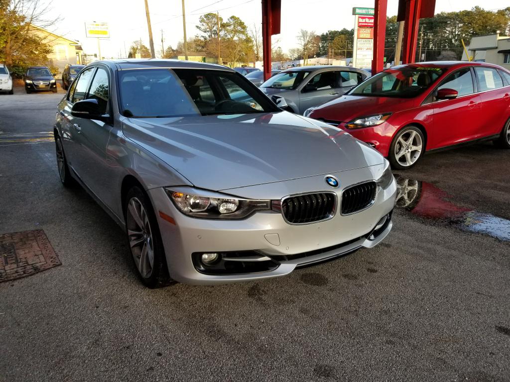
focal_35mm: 26
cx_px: 255
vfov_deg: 53.1
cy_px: 191
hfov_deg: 67.3
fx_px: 383
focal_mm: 4.25
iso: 50
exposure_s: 1/181
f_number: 1.7
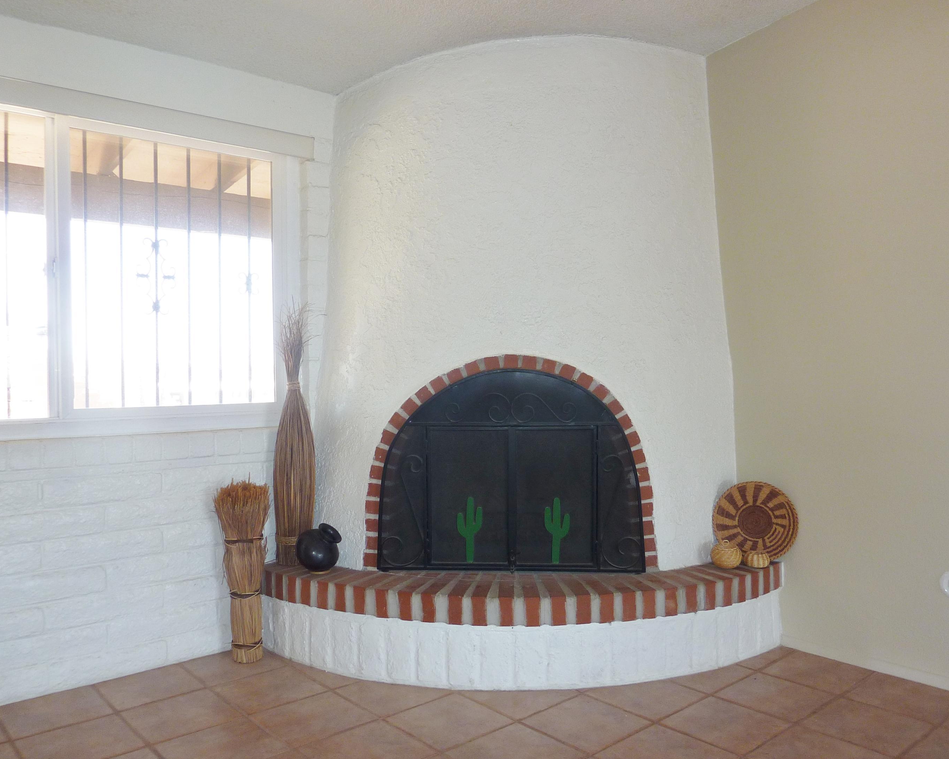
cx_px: 501
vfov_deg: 53.2
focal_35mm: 27
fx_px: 758
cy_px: 392
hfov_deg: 64.0
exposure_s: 1/30
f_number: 3.3
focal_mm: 4.1
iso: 100
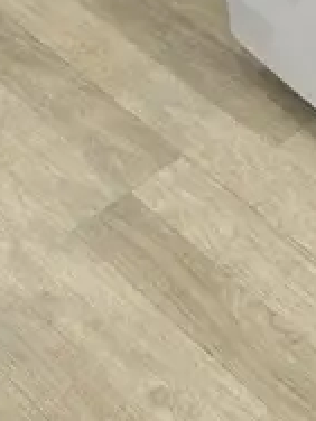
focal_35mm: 131
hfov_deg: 10.3
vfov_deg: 12.3
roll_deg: +2.8
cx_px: 661
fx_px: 1594
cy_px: -553
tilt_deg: -20.3
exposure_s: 1/100
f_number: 1.78
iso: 80
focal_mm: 6.86
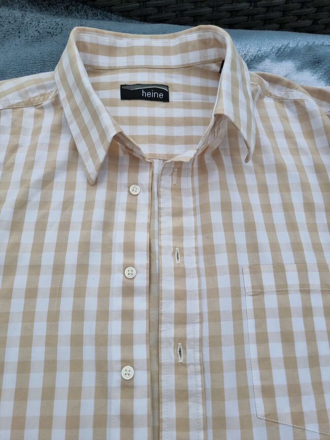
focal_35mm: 24
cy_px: 220
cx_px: 165
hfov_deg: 56.8
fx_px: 305
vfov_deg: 71.6
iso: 50
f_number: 1.8
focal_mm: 6.7
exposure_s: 1/164
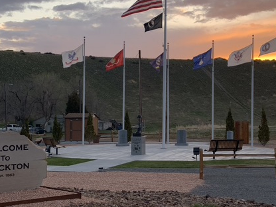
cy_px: 119
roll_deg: +0.0
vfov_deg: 22.9
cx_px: 153
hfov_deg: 30.2
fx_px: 510
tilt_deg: +0.8
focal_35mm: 64
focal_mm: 4.25
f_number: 1.8
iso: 25
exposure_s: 1/144
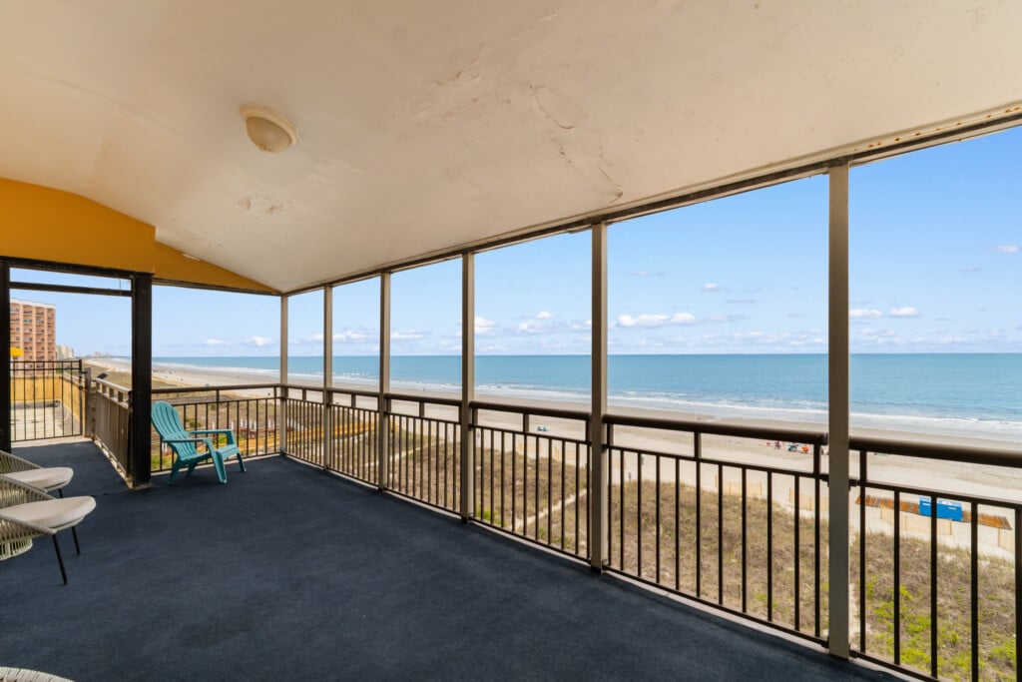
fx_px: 426
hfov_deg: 100.4
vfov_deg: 77.3
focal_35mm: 15
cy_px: 341
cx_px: 511
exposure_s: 1/200
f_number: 7.1
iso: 100
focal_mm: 10
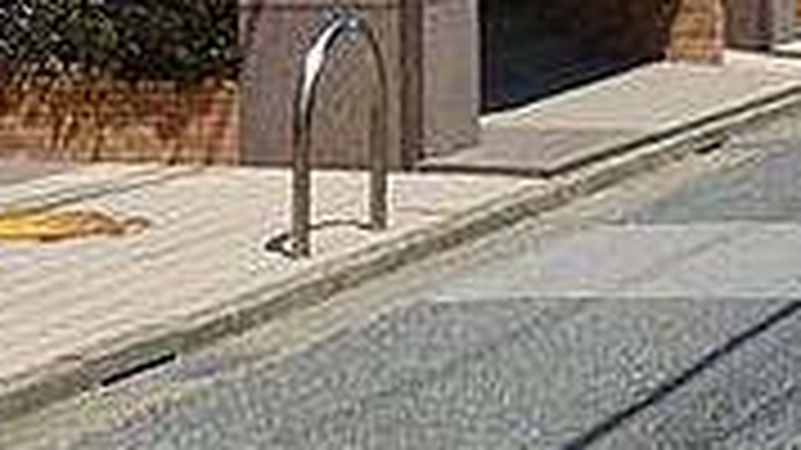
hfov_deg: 15.9
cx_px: 850
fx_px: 2803
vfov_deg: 8.7
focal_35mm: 132
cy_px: -441
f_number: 5
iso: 125
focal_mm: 6.4
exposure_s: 1/640
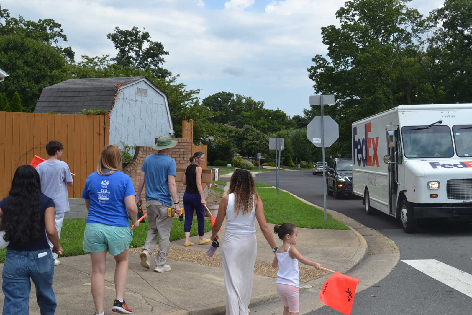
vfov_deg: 31.9
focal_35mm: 42
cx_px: 236
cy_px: 158
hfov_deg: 46.4
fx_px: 551
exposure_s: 1/200
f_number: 7.1
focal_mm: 28
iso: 100
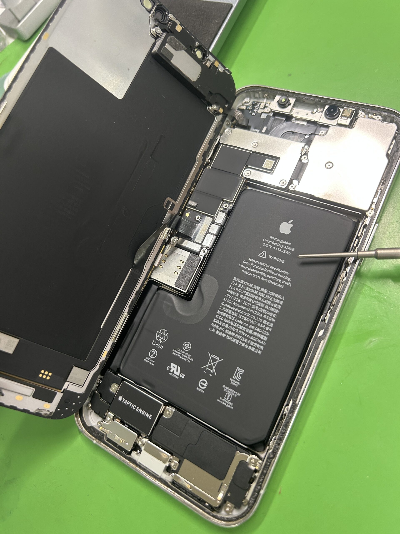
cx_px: 200
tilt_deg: -63.3
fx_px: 401
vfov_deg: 67.3
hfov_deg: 53.1
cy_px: 267
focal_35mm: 26
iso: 125
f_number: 1.5
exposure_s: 1/120
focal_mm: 5.7
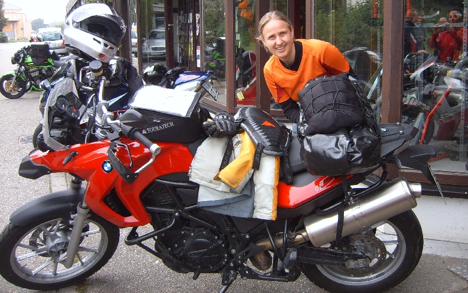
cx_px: 239
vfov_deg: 33.5
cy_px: 116
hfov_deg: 51.5
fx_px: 485
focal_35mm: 38
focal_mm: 5.8
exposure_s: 1/90
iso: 50
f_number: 2.8
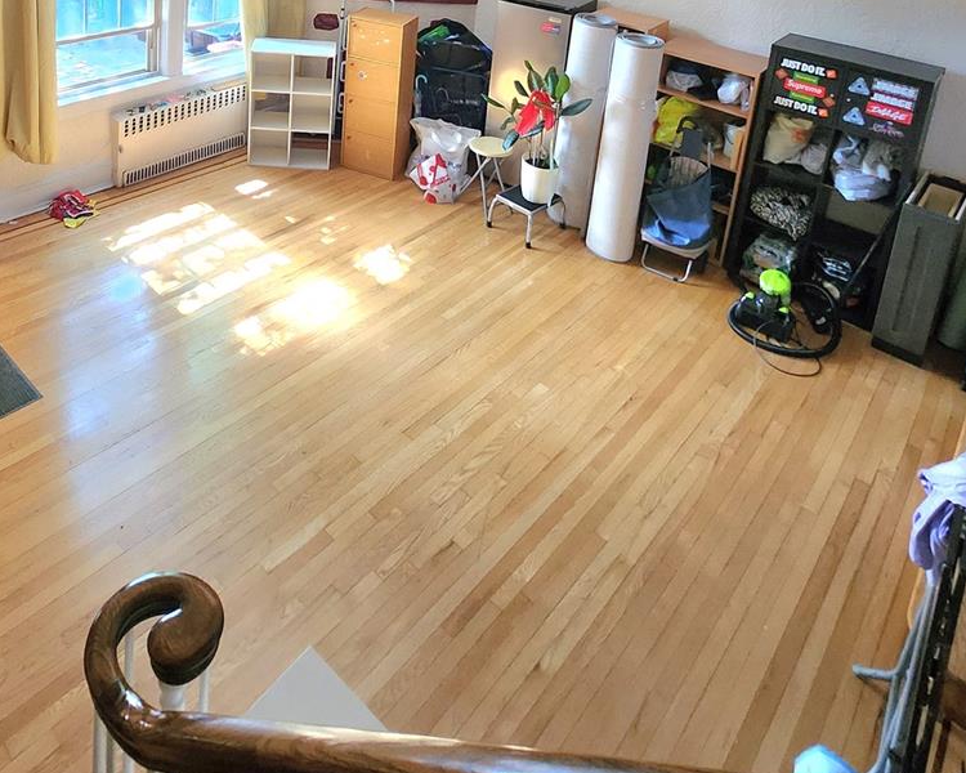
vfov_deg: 44.4
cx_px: 348
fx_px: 743
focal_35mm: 26
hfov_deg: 64.8
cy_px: -43
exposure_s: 1/30
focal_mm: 1.74
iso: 320
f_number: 2.2
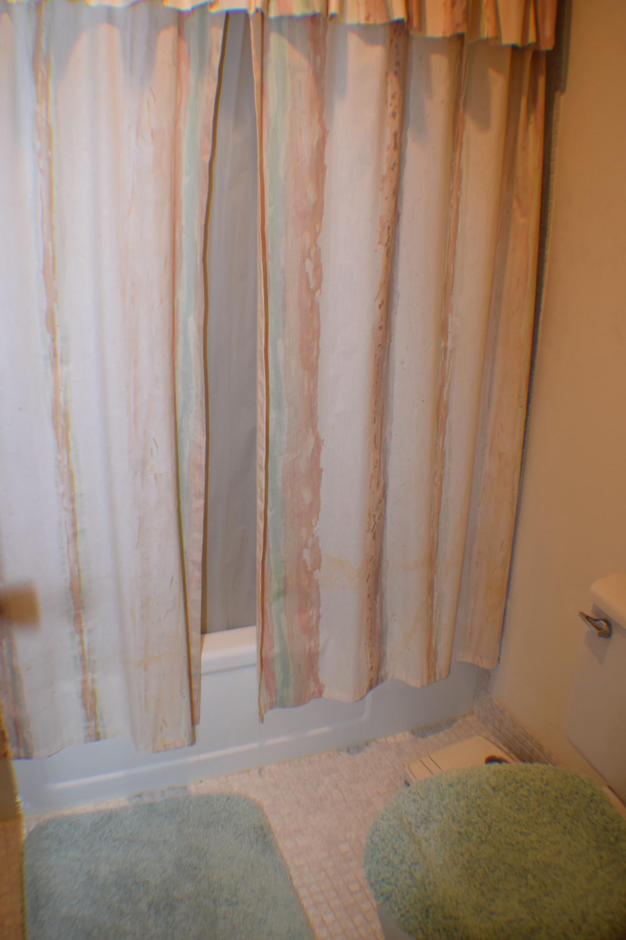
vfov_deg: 53.1
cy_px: 470
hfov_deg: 36.9
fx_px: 939
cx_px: 313
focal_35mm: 36
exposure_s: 1/80
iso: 800
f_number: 4.5
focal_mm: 24
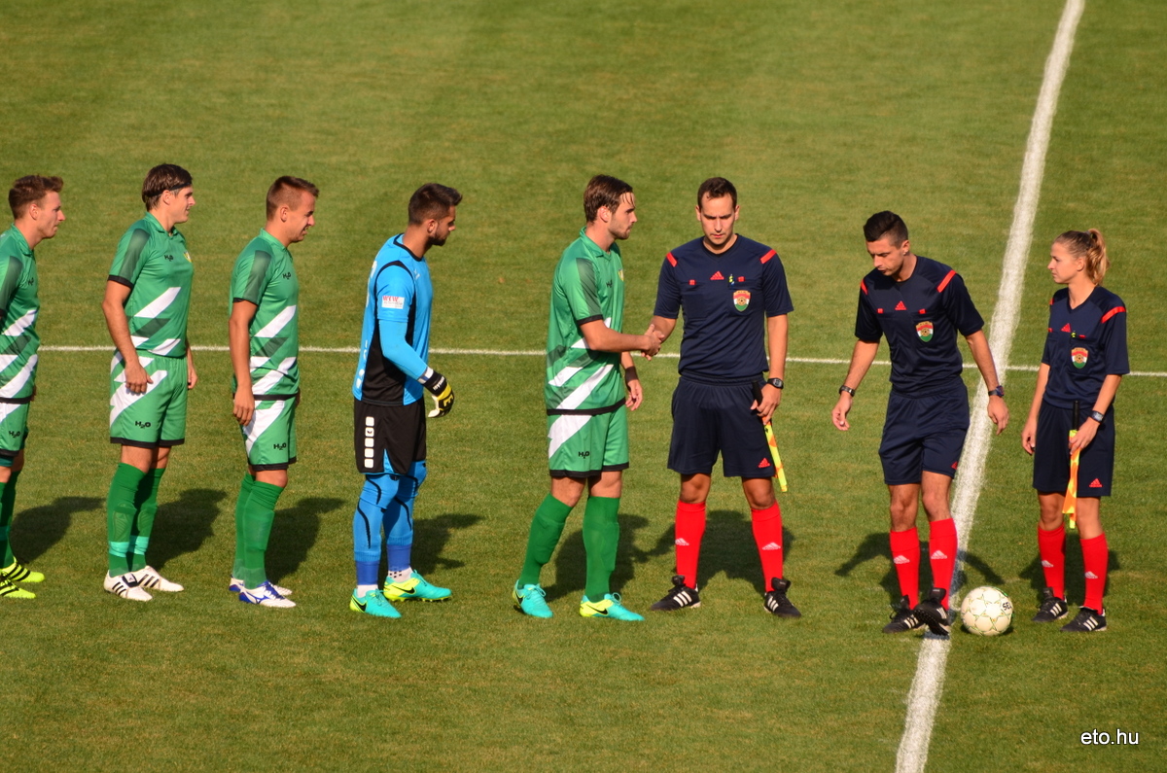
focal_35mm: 450
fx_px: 14558
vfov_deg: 3.0
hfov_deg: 4.6
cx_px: 584
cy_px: 386
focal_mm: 300
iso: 200
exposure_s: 1/1000
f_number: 5.6
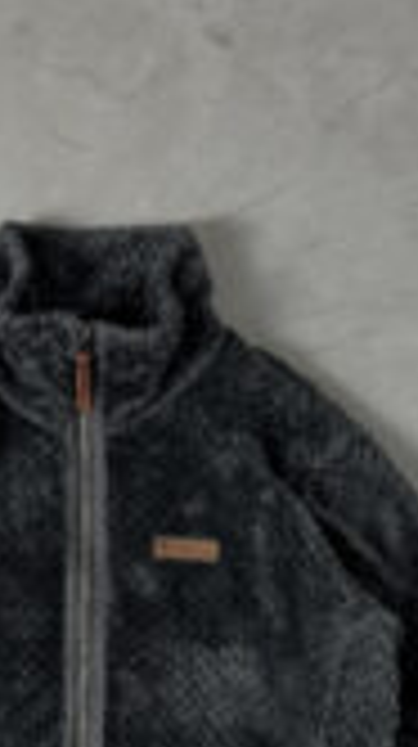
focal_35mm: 63
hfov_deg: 19.0
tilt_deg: -83.8
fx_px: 1245
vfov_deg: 32.1
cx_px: 121
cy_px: 639
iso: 160
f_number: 1.78
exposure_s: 1/60
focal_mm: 6.76
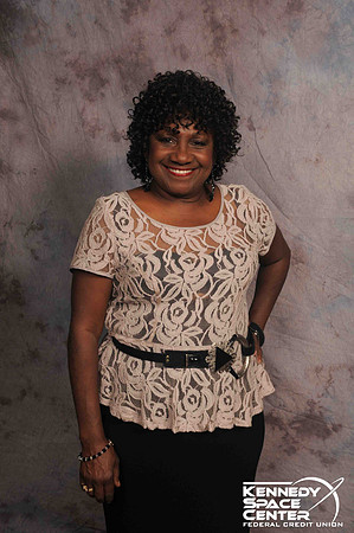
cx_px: 177
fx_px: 776
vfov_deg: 37.9
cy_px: 266
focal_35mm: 52
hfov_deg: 25.7
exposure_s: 1/125
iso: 200
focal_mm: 35
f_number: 5.6
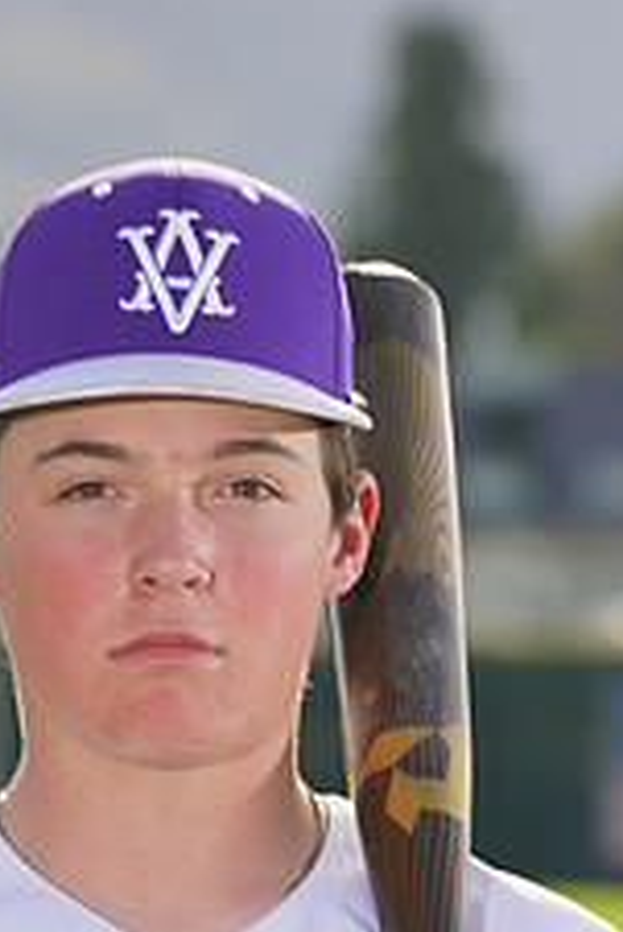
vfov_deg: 3.9
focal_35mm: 529
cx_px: 221
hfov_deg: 2.6
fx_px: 13710
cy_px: 1076
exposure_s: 1/250
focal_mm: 206
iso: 100
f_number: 8
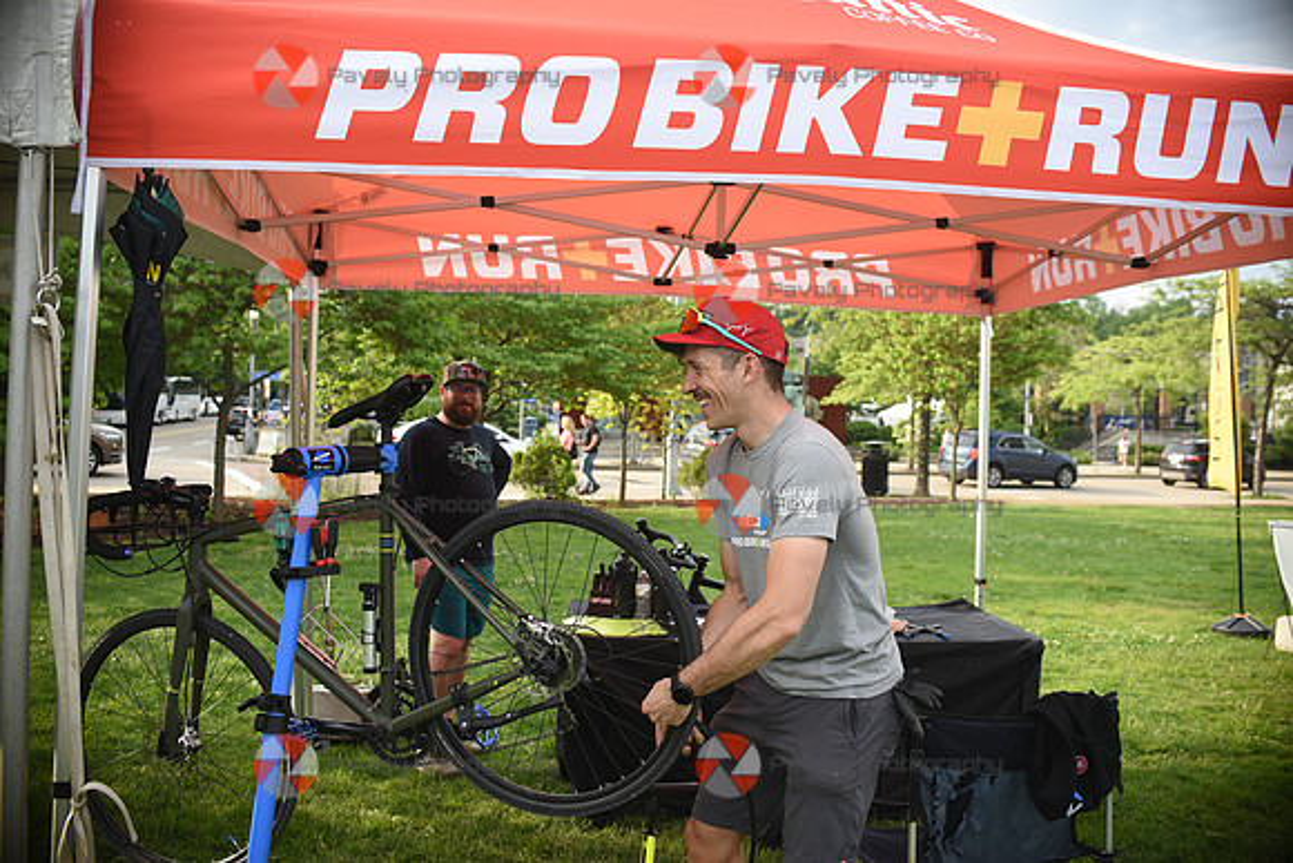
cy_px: 432
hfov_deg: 54.4
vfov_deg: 37.9
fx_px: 1257
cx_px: 646
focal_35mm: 35
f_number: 6.3
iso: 320
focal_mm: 35
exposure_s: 1/400
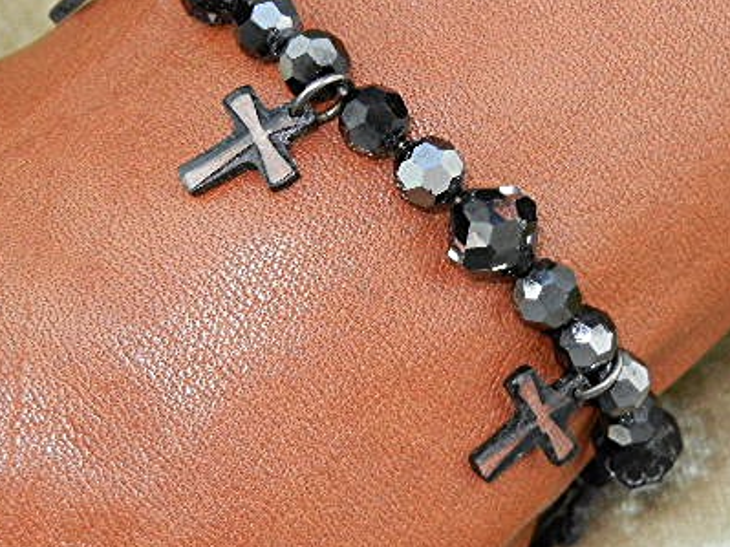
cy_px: 203
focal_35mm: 109
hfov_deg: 18.0
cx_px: 384
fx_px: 2298
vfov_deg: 13.6
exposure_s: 1/30
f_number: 4.1
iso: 744
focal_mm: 12.2
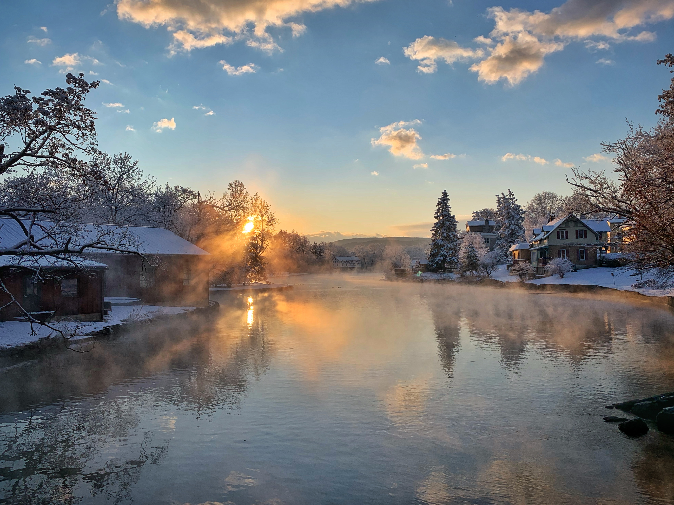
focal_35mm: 26
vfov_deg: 53.1
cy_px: 252
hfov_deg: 67.3
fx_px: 506
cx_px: 337
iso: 25
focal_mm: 4.25
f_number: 1.8
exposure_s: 1/2833
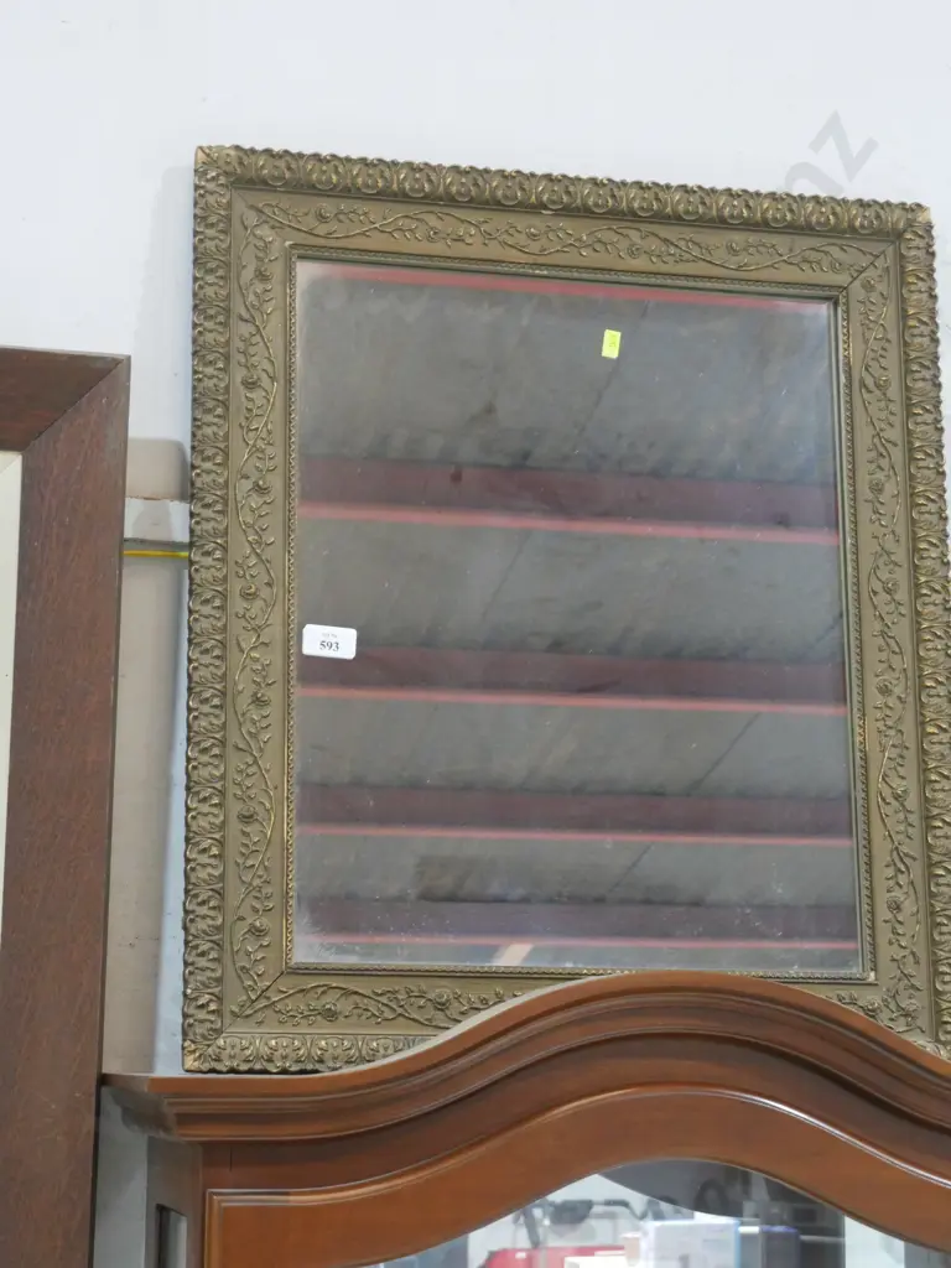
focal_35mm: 76
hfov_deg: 19.4
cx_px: 476
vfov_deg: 25.7
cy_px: 634
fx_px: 2784
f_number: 9
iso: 3200
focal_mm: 38
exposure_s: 1/25
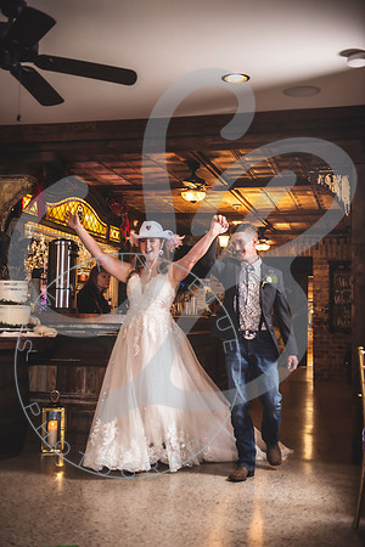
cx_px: 182
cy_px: 274
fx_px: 730
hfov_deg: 28.1
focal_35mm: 48
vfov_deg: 41.1
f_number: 2.8
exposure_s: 1/100
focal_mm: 48
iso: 100
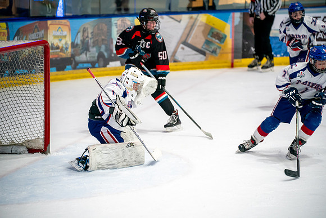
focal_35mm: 150
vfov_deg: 9.2
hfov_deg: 13.7
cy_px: 109
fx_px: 1359
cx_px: 163
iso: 3200
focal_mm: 150
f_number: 3.2
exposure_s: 1/800
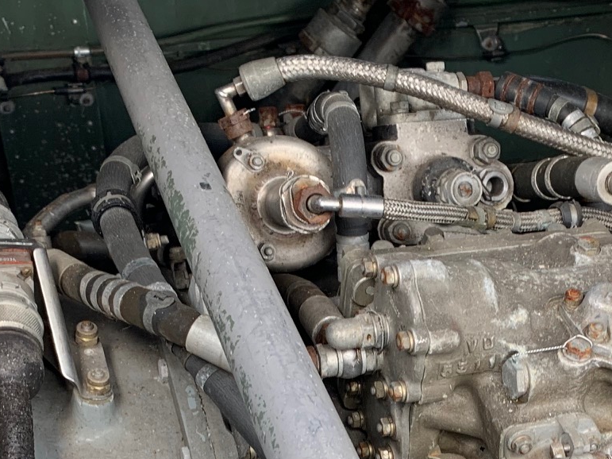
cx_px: 460
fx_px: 1202
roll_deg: +2.0
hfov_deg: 28.1
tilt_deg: -38.2
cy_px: 472
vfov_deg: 20.8
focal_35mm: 68
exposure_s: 1/122
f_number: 1.8
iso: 25
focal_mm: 4.25
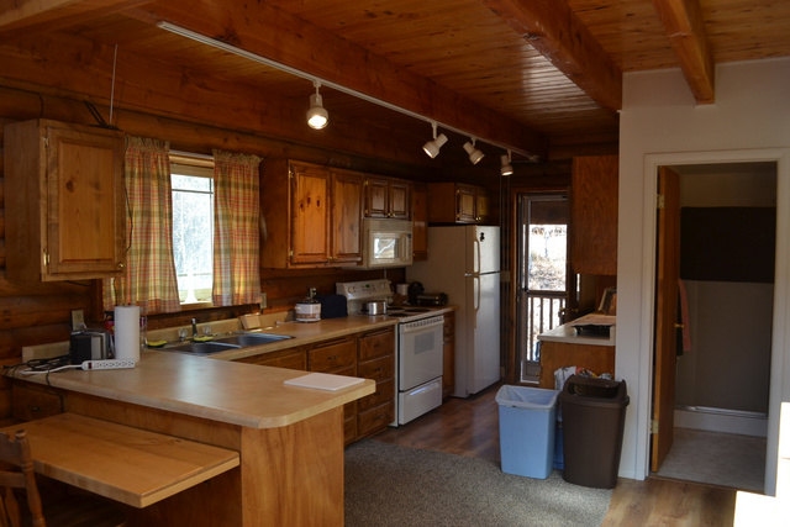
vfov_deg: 48.0
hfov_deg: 67.4
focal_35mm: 27
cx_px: 395
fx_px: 593
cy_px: 264
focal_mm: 18
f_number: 5
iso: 400
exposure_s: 1/100
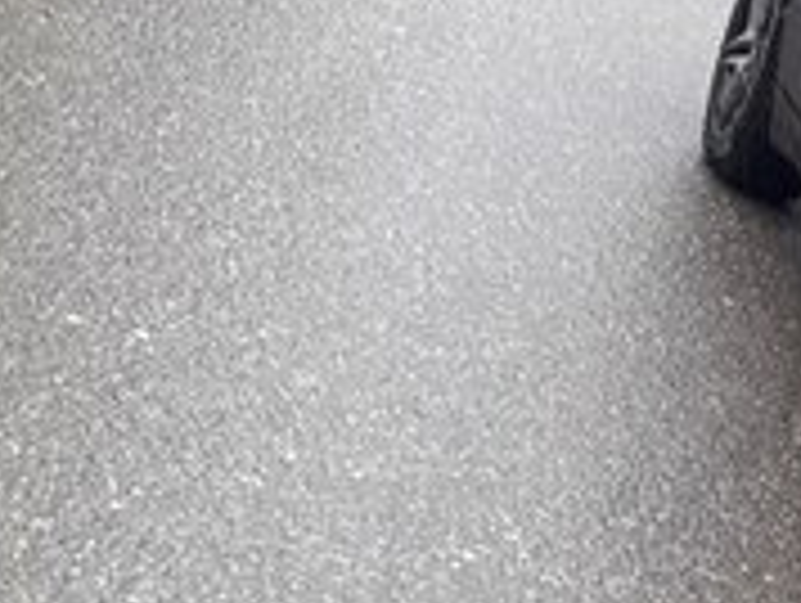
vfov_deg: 14.7
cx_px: 1256
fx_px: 2317
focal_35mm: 100
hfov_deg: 17.4
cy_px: 484
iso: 50
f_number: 1.9
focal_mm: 3.6
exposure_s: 1/100
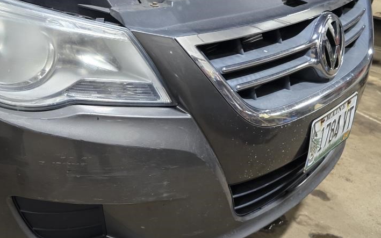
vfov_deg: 28.8
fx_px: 457
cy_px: 174
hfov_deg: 43.5
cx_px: 85
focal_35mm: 44
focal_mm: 6.3
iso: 640
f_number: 1.7
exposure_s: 1/60
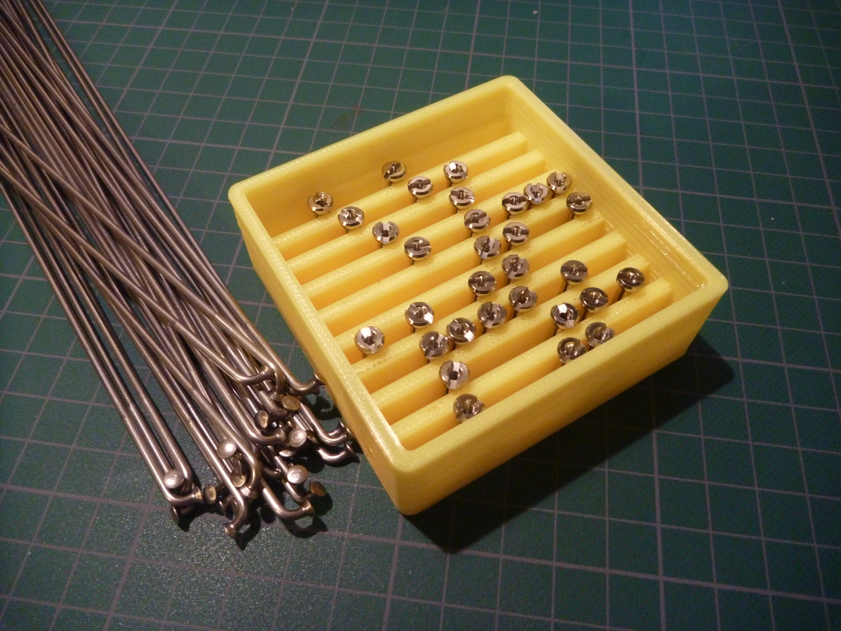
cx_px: 420
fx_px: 680
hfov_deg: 63.4
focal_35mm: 28
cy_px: 316
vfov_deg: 49.7
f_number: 3.3
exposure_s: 1/8
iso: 400
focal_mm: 4.9
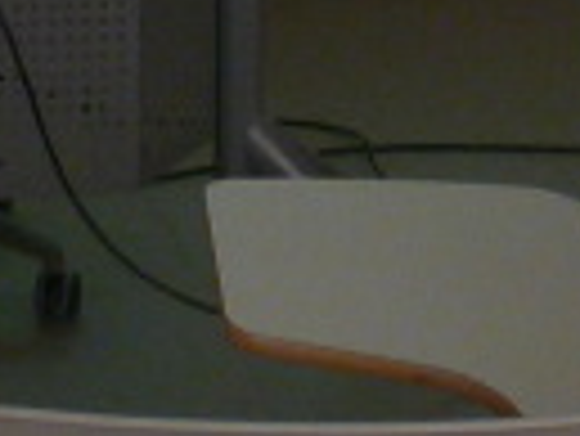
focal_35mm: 173
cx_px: -4
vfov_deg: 7.9
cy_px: -620
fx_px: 2901
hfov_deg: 11.3
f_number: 2.8
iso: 200
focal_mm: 4.8
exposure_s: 1/30
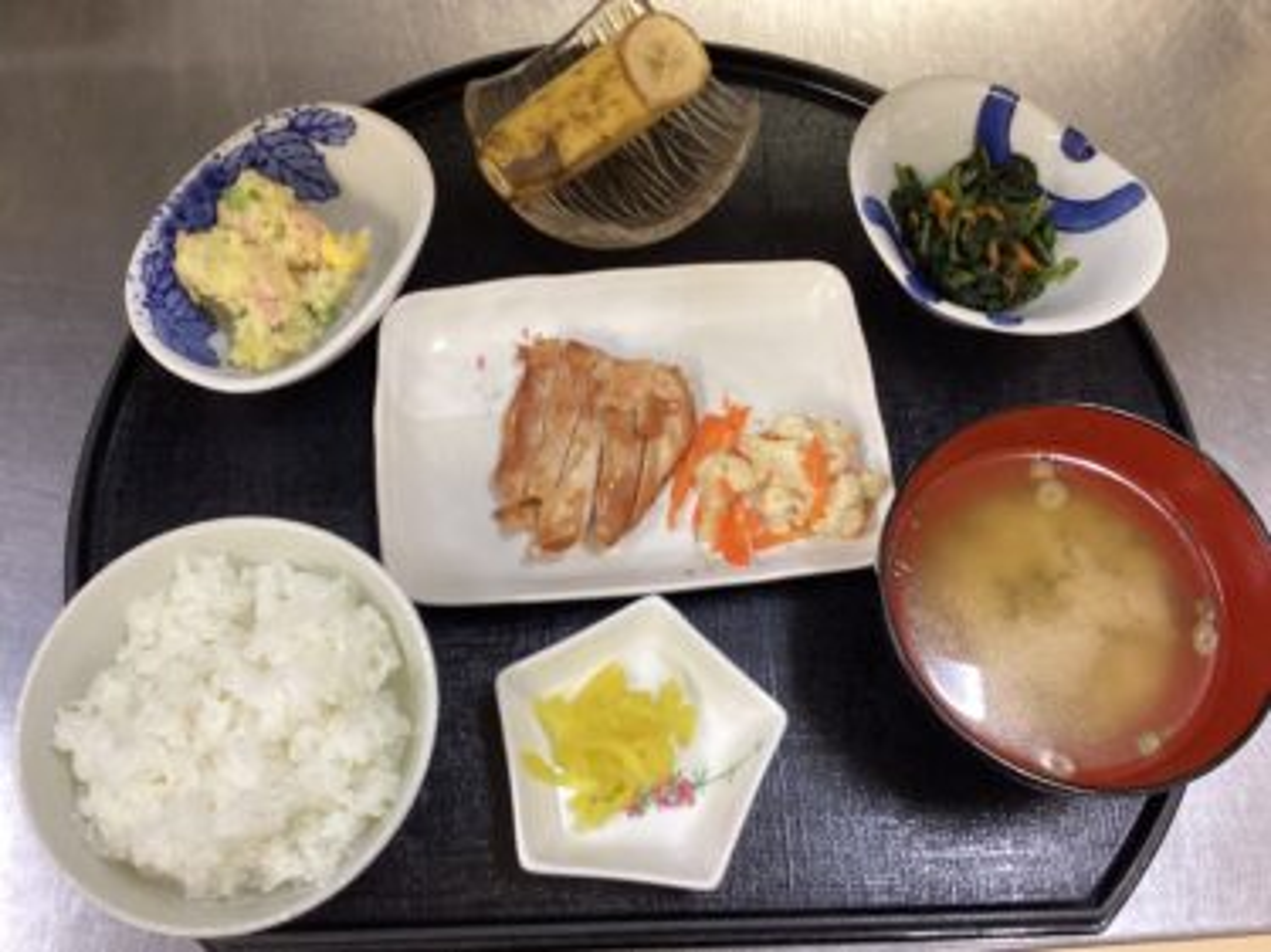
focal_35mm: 31
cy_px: 476
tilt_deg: -69.8
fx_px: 1138
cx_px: 636
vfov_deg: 45.4
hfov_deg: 58.4
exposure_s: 1/60
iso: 160
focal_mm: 3.3
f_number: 2.4
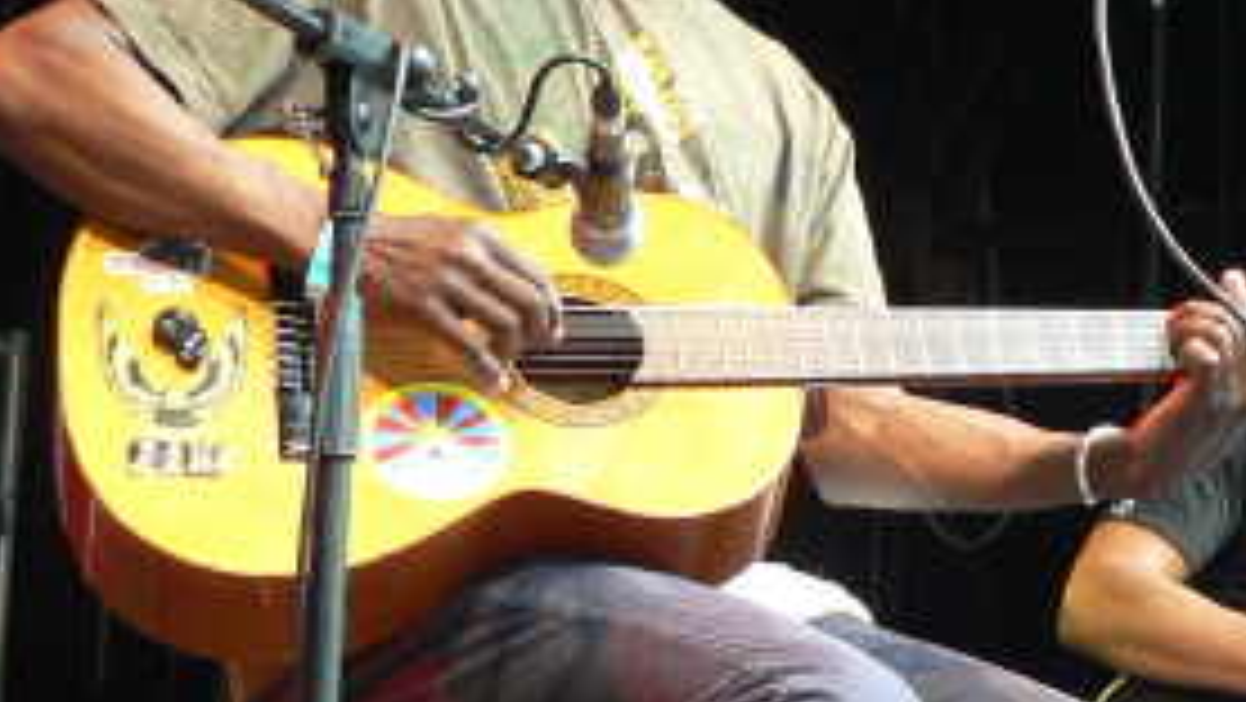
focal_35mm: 118
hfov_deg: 18.0
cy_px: 468
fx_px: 3900
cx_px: 1021
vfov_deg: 10.3
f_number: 2.8
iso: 100
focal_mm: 8.6
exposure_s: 1/30
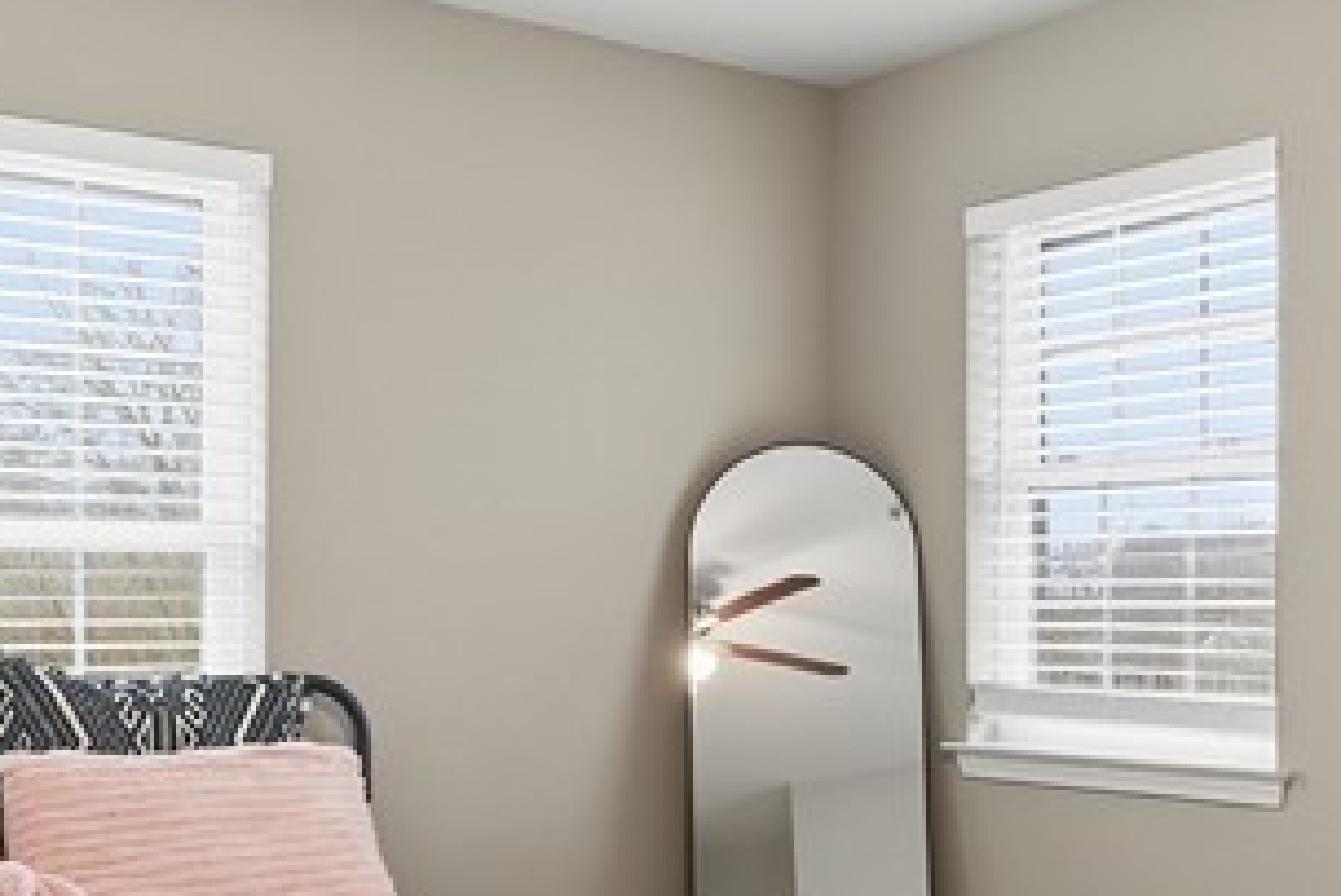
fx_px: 1863
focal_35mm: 50
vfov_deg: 26.8
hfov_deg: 39.0
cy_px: 614
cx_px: 918
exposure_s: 1/10
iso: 400
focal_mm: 14
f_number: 10
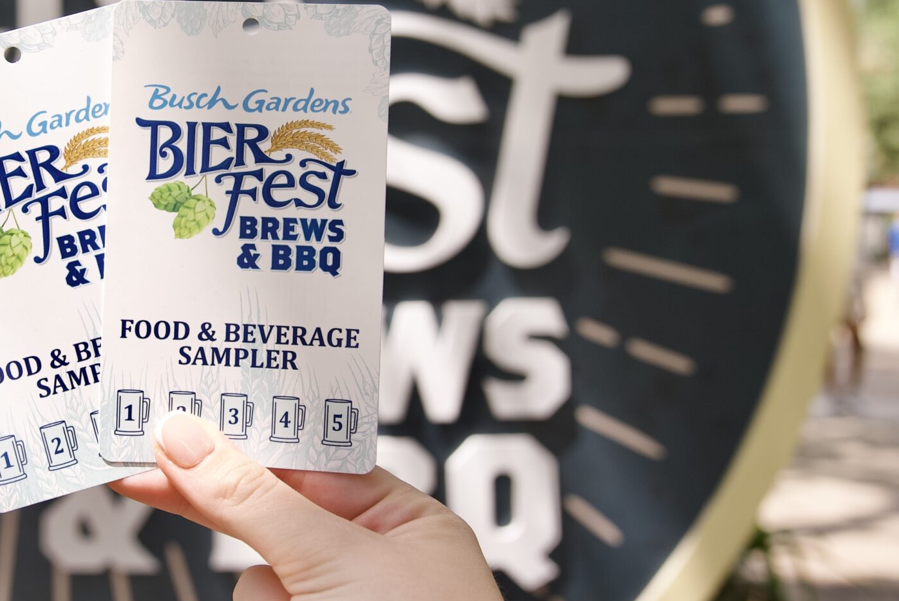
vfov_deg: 24.4
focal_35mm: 55
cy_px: 168
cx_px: 169
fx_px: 1374
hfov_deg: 35.0
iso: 250
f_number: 5
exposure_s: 1/500
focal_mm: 30
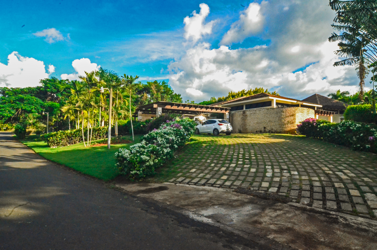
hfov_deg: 90.1
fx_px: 188
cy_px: 125
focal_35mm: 18
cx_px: 188
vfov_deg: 67.2
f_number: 22
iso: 6400
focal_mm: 12
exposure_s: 1/500
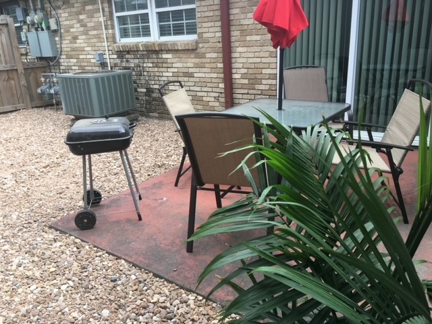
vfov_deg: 48.2
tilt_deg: -17.2
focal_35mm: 29
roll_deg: +2.0
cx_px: 216
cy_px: 162
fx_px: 362
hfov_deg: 61.7
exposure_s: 1/120
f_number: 2.2
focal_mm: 4.15
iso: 40
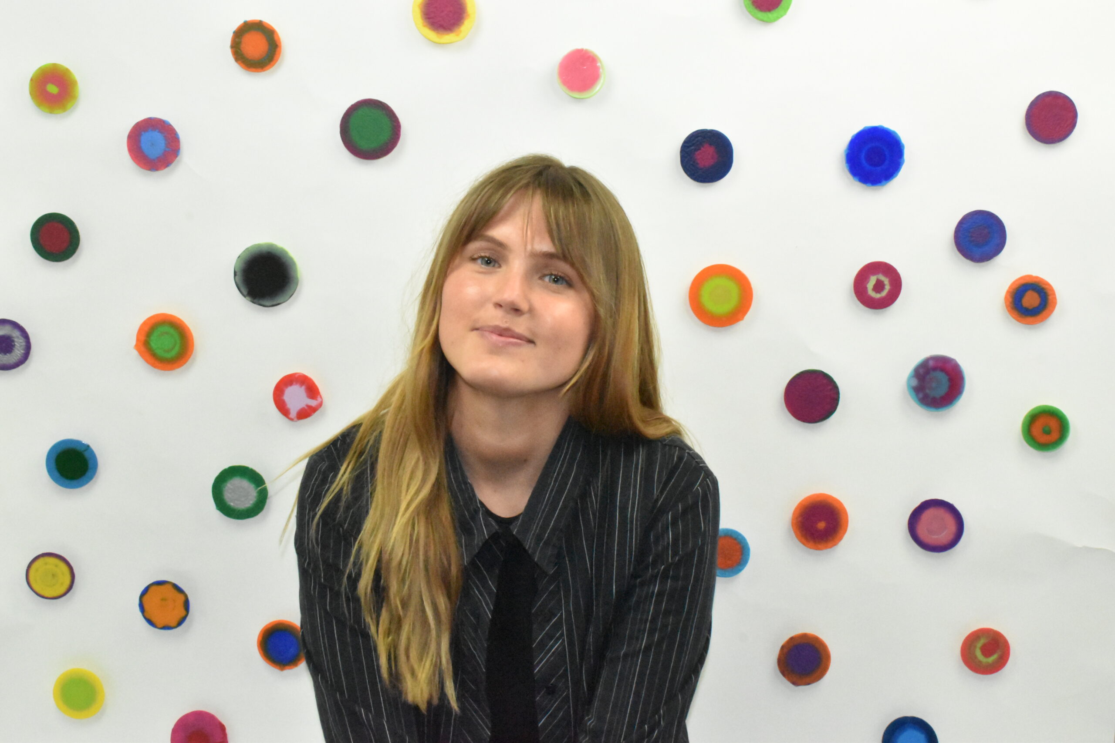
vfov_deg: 23.8
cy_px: 372
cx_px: 558
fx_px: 1765
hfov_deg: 35.1
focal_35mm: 57
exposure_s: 1/200
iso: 12800
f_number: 20
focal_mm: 38
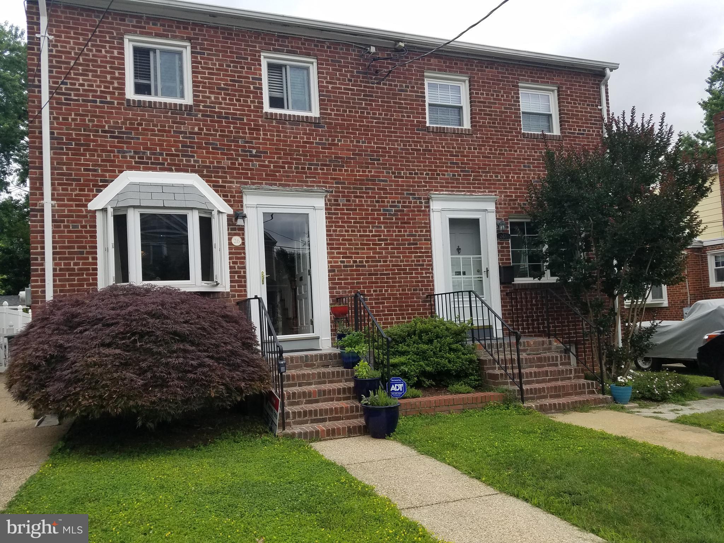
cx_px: 362
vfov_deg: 53.1
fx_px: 544
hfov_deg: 67.3
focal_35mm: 26
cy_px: 272
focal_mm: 4.2
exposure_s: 1/1508
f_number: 1.7
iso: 50
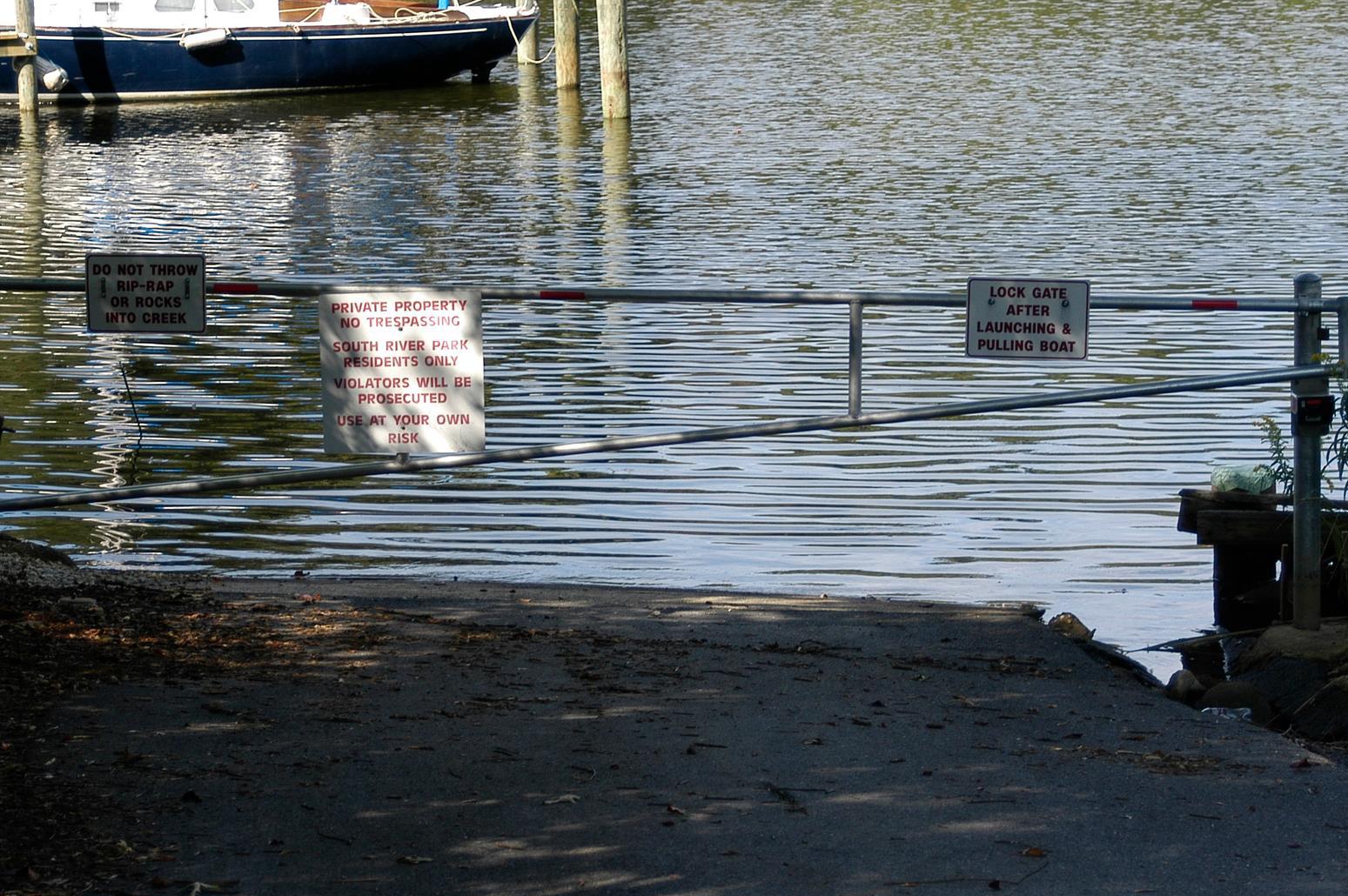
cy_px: 479
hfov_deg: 17.8
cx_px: 654
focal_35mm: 115
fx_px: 4302
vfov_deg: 11.9
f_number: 5
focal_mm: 58
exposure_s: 1/350
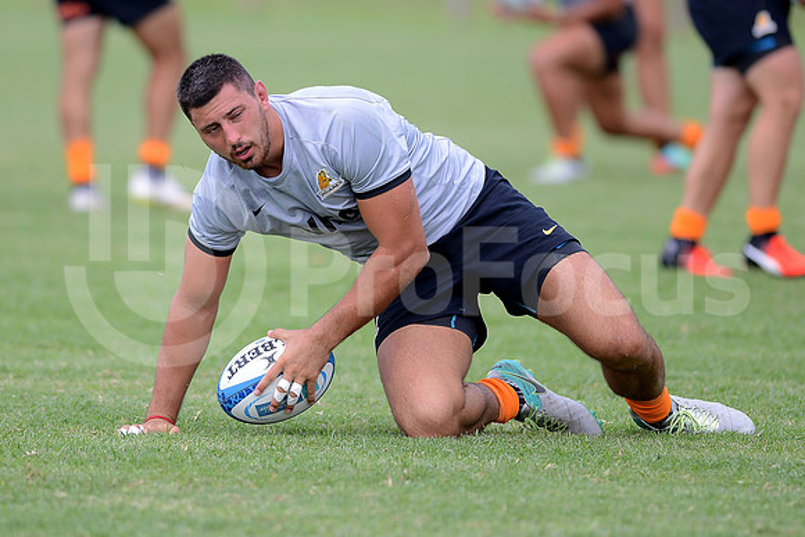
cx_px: 402
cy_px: 268
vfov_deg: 4.6
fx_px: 6710
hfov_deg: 6.9
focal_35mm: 300
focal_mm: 300
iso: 200
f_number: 2.8
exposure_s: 1/800
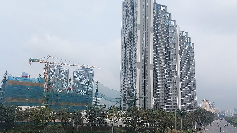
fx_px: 170
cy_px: 63
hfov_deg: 69.9
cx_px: 115
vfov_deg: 42.9
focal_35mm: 27
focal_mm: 5.23
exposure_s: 1/1341
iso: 32
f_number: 1.8
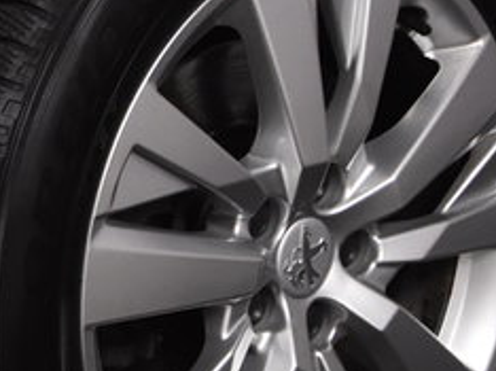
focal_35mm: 221
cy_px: -1
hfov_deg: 8.7
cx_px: -346
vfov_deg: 6.7
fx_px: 3163
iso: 1600
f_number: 5
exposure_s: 1/160
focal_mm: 28
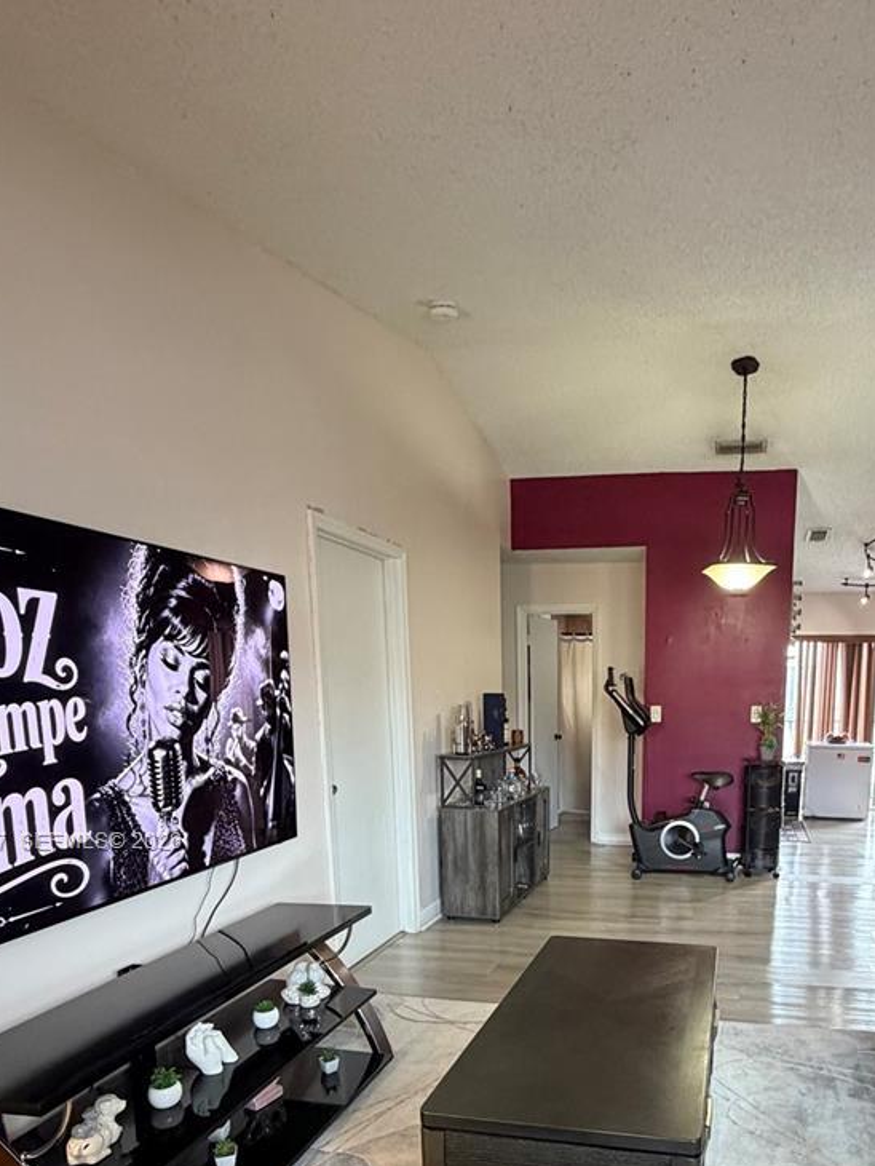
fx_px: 775
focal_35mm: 23
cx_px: 605
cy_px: 843
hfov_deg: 57.2
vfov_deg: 70.0
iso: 320
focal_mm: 2.22
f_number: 2.2
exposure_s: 1/60
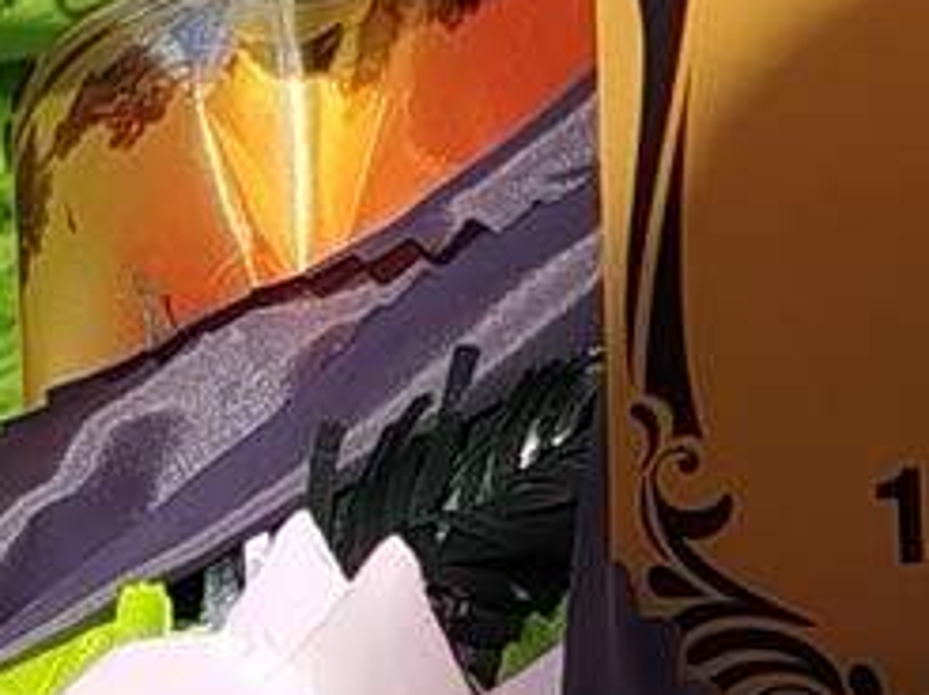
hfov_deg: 6.9
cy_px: -113
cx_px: 1533
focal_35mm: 281
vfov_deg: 5.3
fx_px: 7534
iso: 50
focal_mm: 5.31
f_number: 1.7
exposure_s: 1/904
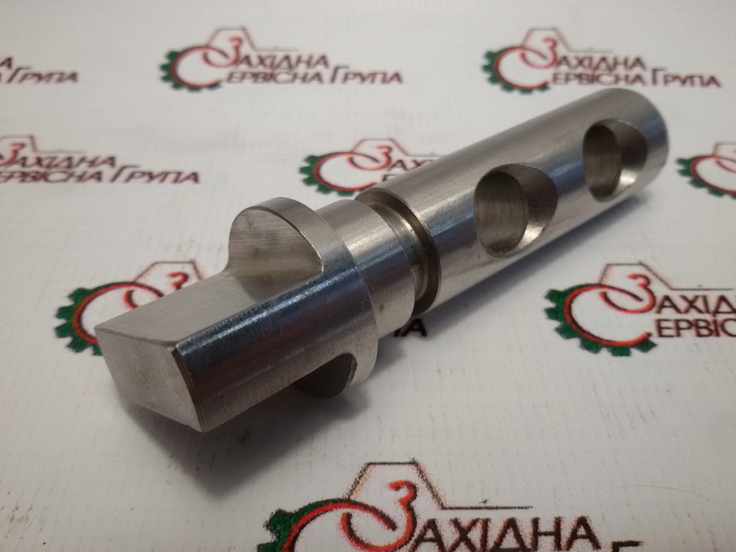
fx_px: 680
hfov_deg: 56.8
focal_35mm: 32
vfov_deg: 44.2
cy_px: 276
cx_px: 365
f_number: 2.4
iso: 64
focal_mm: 2.93
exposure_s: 1/100
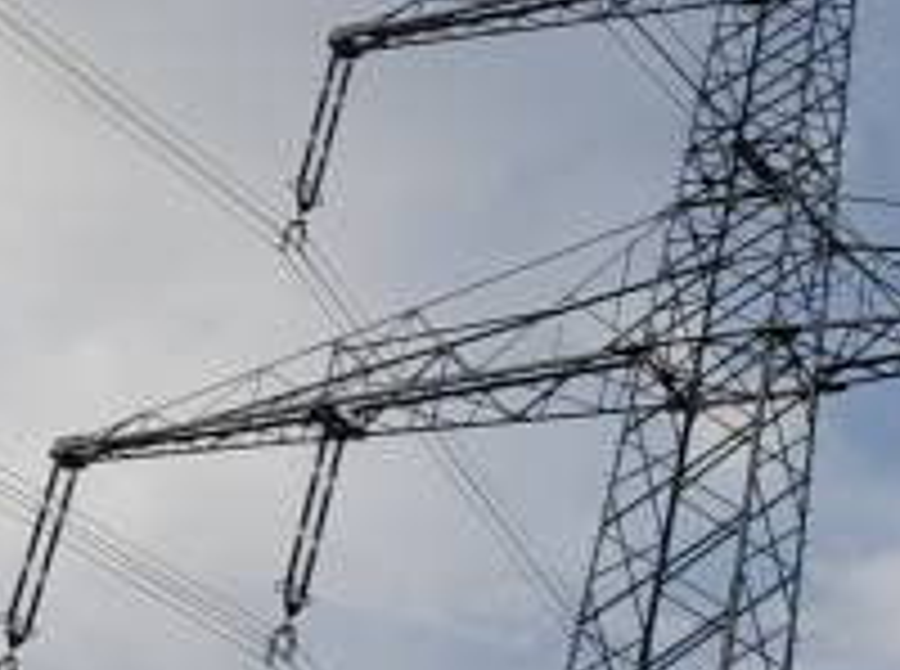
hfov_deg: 24.6
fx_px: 1945
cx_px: 940
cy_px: 497
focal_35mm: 75
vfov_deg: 19.4
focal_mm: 4.6
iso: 20
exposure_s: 1/567
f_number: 2
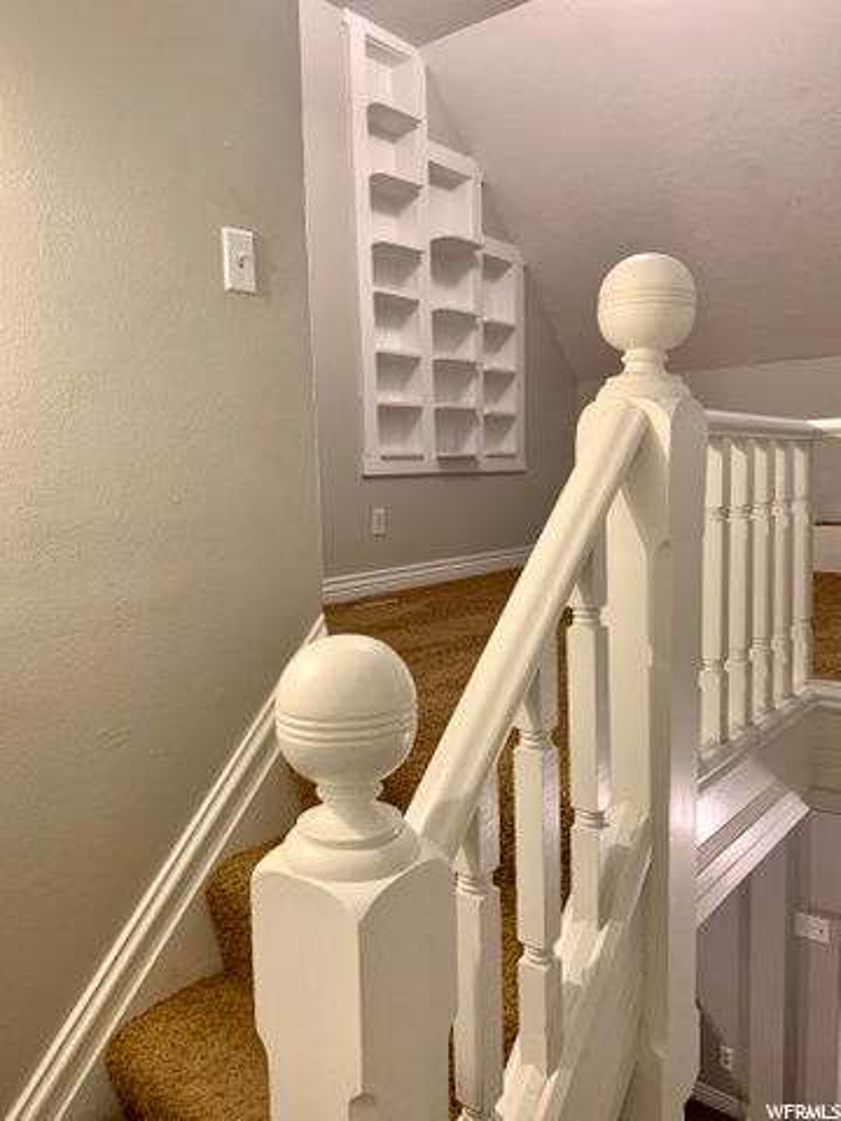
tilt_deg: -4.9
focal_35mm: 26
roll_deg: +1.5
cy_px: 560
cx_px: 420
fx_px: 842
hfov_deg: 53.1
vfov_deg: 67.3
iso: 250
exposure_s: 1/60
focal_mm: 4.25
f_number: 1.8
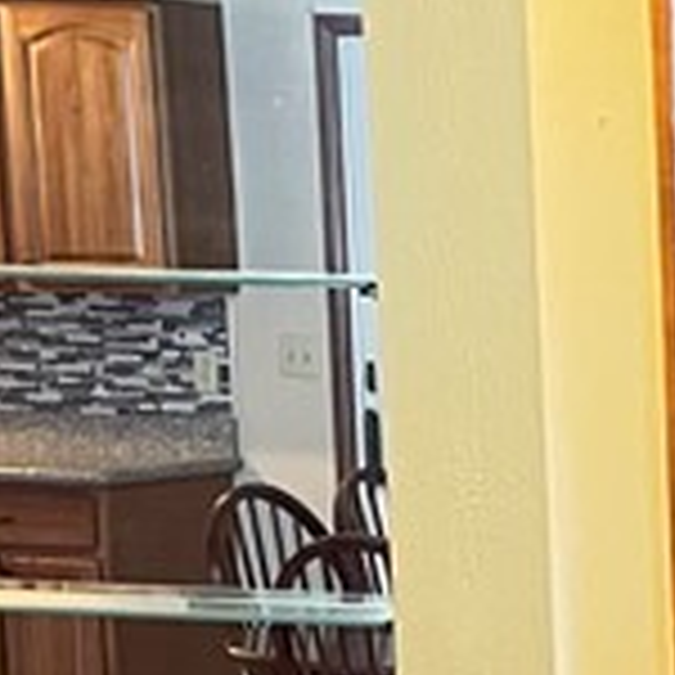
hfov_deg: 9.9
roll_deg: -0.7
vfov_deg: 10.8
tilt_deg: -10.3
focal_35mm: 157
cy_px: 986
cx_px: 1570
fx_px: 3464
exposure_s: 1/40
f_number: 1.6
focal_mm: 4.2
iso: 500
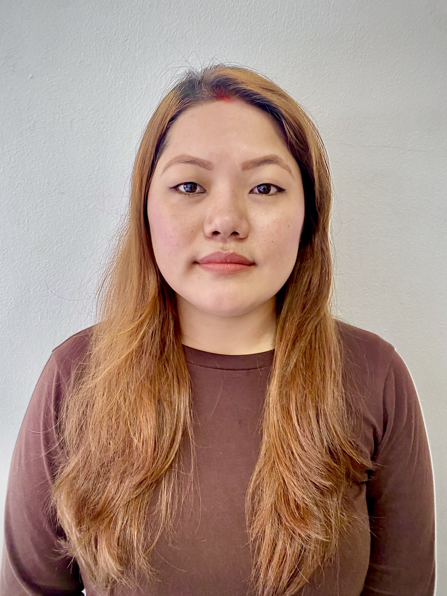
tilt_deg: -11.3
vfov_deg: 67.3
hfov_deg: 53.1
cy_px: 298
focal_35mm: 26
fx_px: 448
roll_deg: -3.8
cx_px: 224
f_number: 1.8
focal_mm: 4.25
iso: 160
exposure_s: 1/60
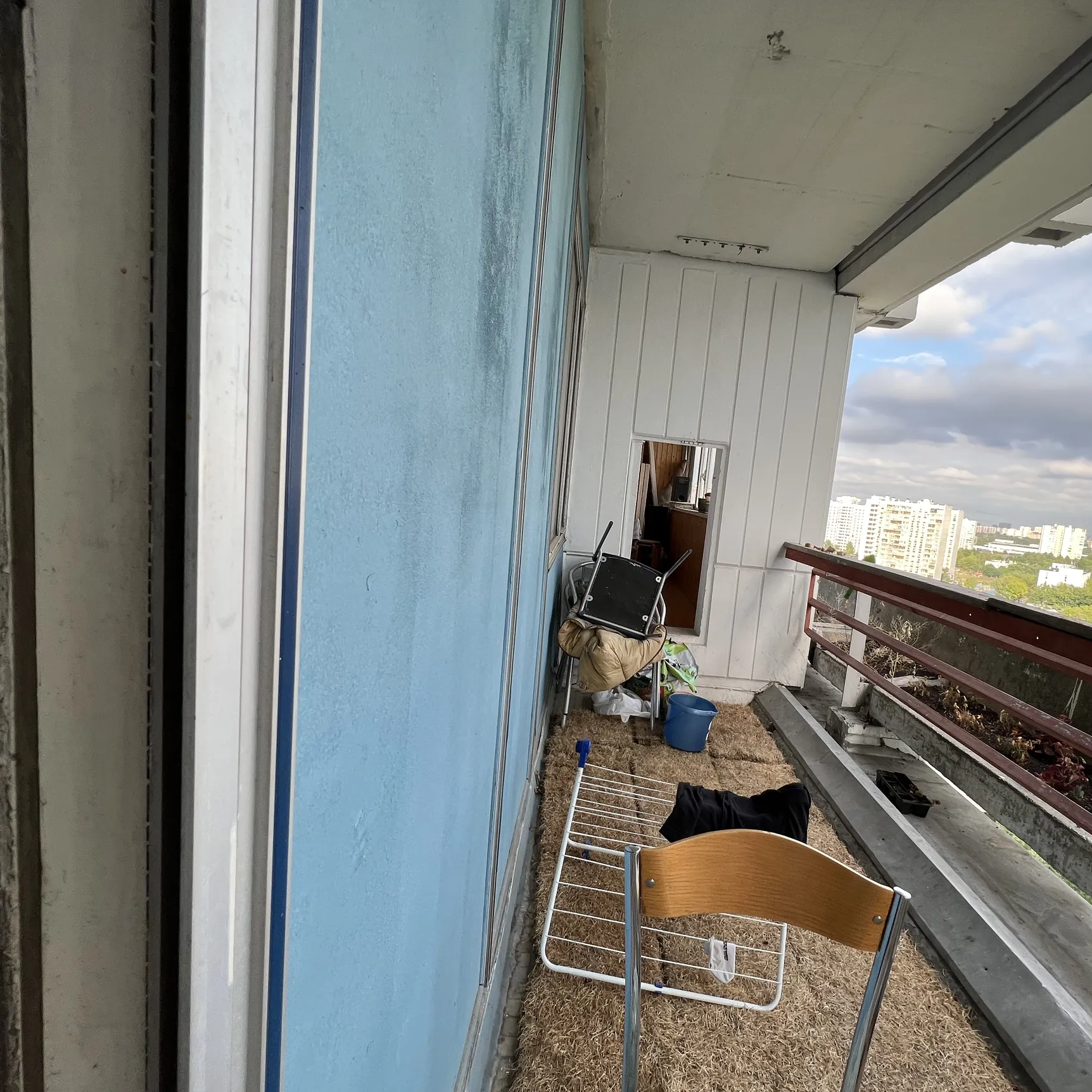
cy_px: 562
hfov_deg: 86.9
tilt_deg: -6.9
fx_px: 571
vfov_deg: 87.4
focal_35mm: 16
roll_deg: -4.1
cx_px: 623
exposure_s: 1/256
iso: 32
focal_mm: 1.57
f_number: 1.8
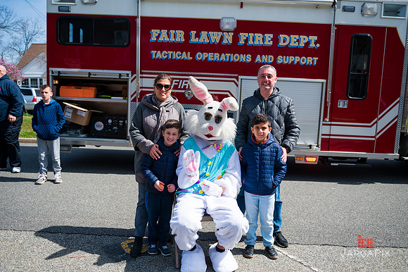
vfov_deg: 42.3
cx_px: 204
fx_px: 351
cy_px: 136
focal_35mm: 31
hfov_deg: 60.3
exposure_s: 1/3200
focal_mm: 31
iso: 200
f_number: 4
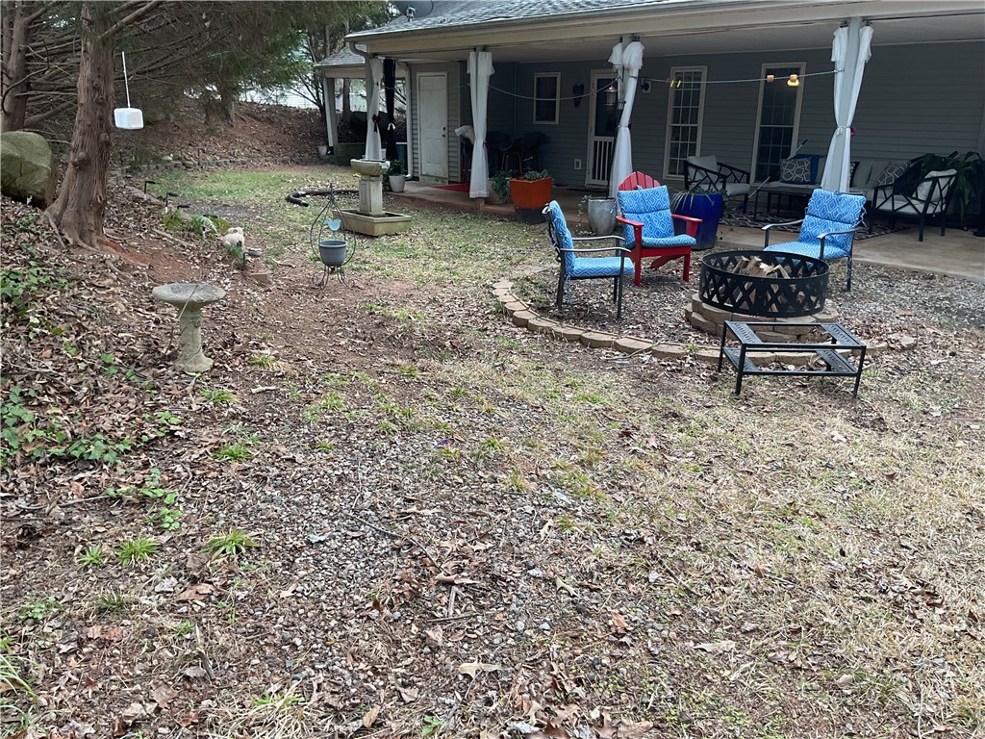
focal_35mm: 29
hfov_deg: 61.7
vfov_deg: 48.2
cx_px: 492
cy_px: 370
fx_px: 825
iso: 16
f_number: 1.8
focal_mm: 3
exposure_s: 1/125
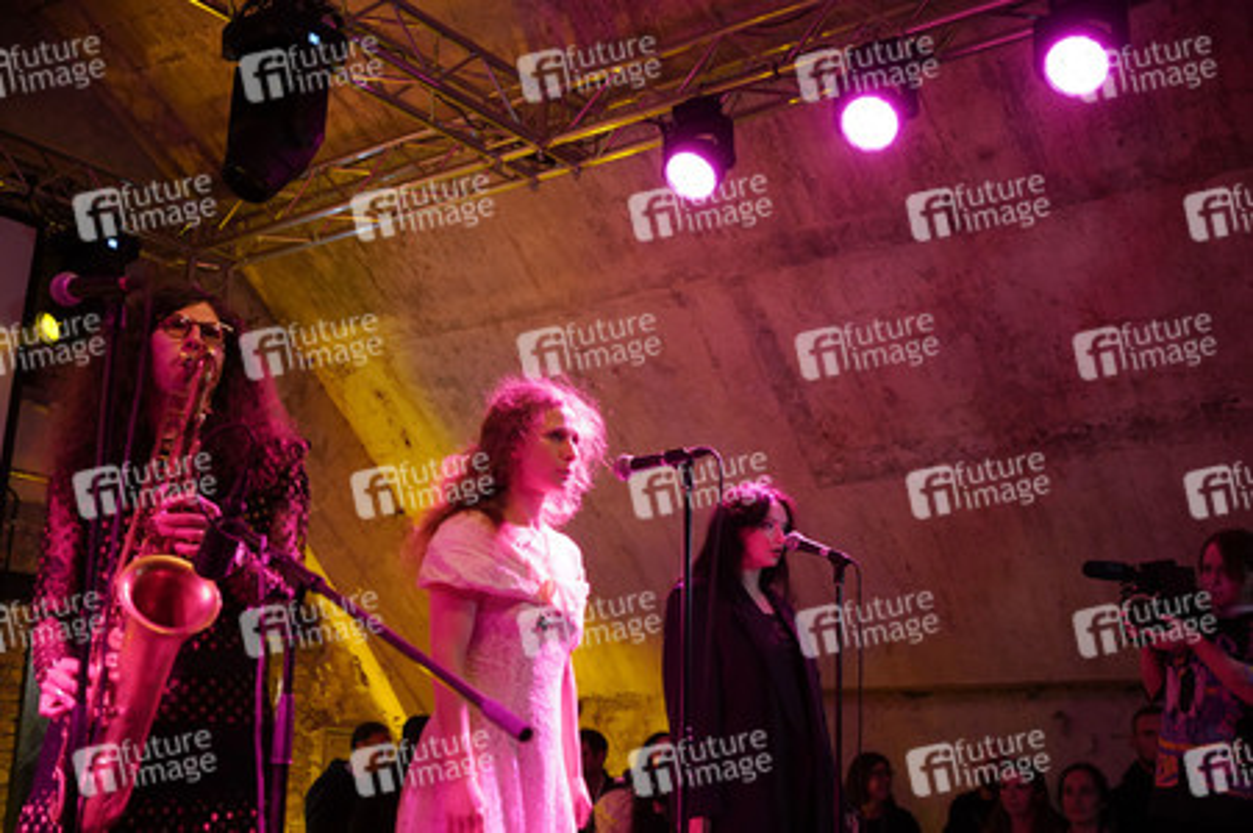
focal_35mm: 41
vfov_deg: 32.6
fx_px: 1426
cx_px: 626
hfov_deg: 47.4
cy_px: 416
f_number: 3.2
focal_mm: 41
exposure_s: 1/50
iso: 3200
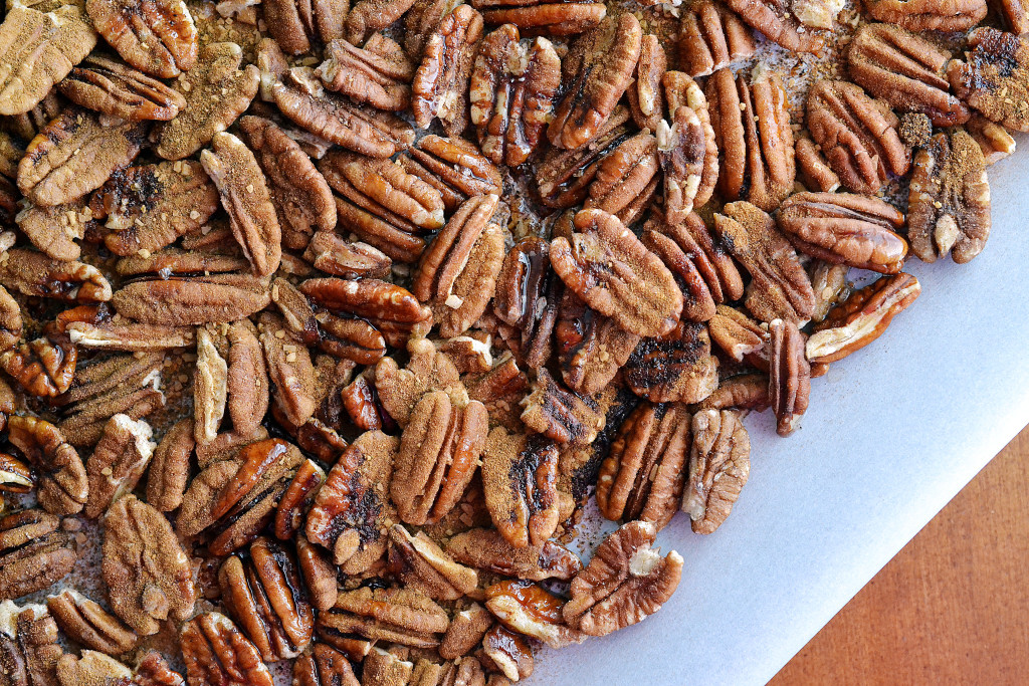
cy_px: 343
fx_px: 1715
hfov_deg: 33.4
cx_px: 514
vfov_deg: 22.6
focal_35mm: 60
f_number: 6.3
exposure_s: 1/160
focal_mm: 40
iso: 3200
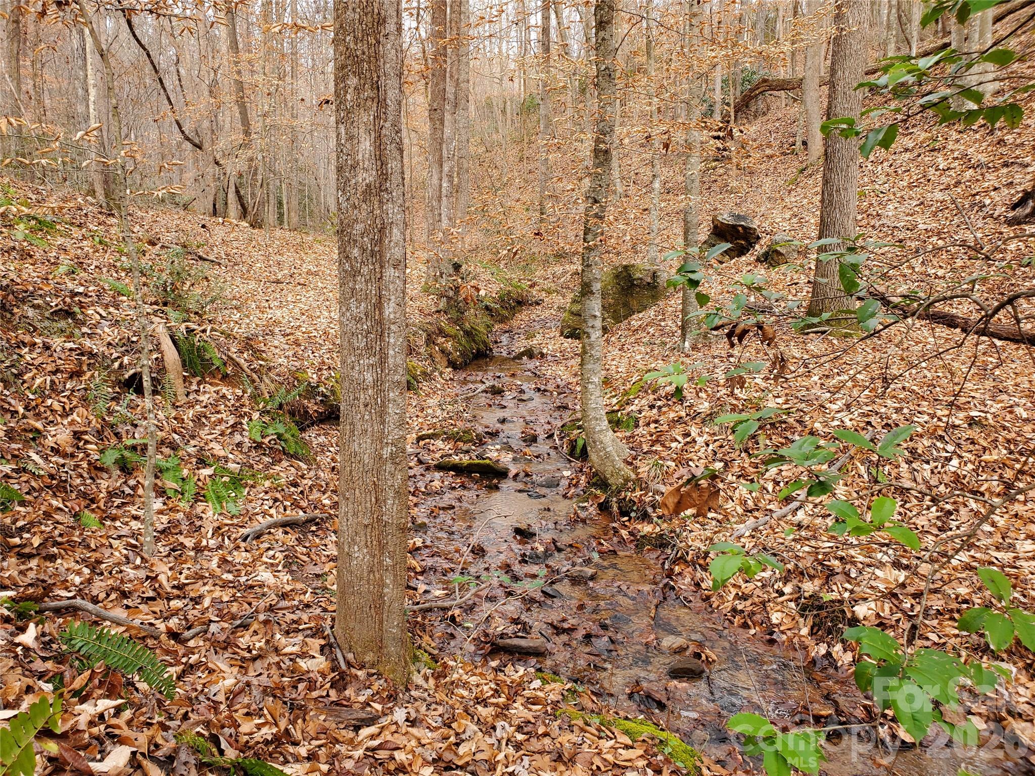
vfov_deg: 53.1
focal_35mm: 26
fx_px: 777
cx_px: 518
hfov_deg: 67.3
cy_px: 388
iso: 64
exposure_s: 1/100
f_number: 2.4
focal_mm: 4.3
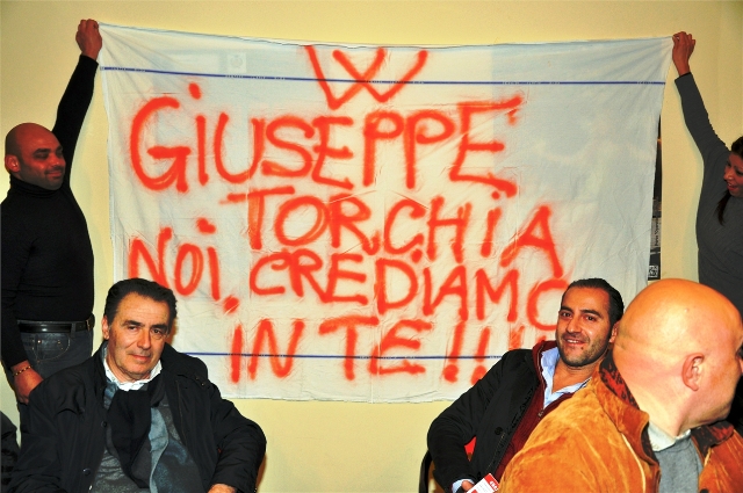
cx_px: 372
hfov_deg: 49.6
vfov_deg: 34.1
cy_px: 246
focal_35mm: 39
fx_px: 804
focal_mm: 26
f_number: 4
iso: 800
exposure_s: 1/60
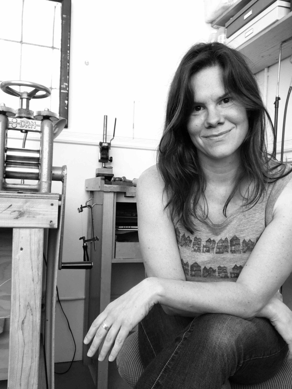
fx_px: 360
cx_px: 146
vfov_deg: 56.8
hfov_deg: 44.2
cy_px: 194
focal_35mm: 32
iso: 25
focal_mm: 2.87
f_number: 2.2
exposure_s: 1/32
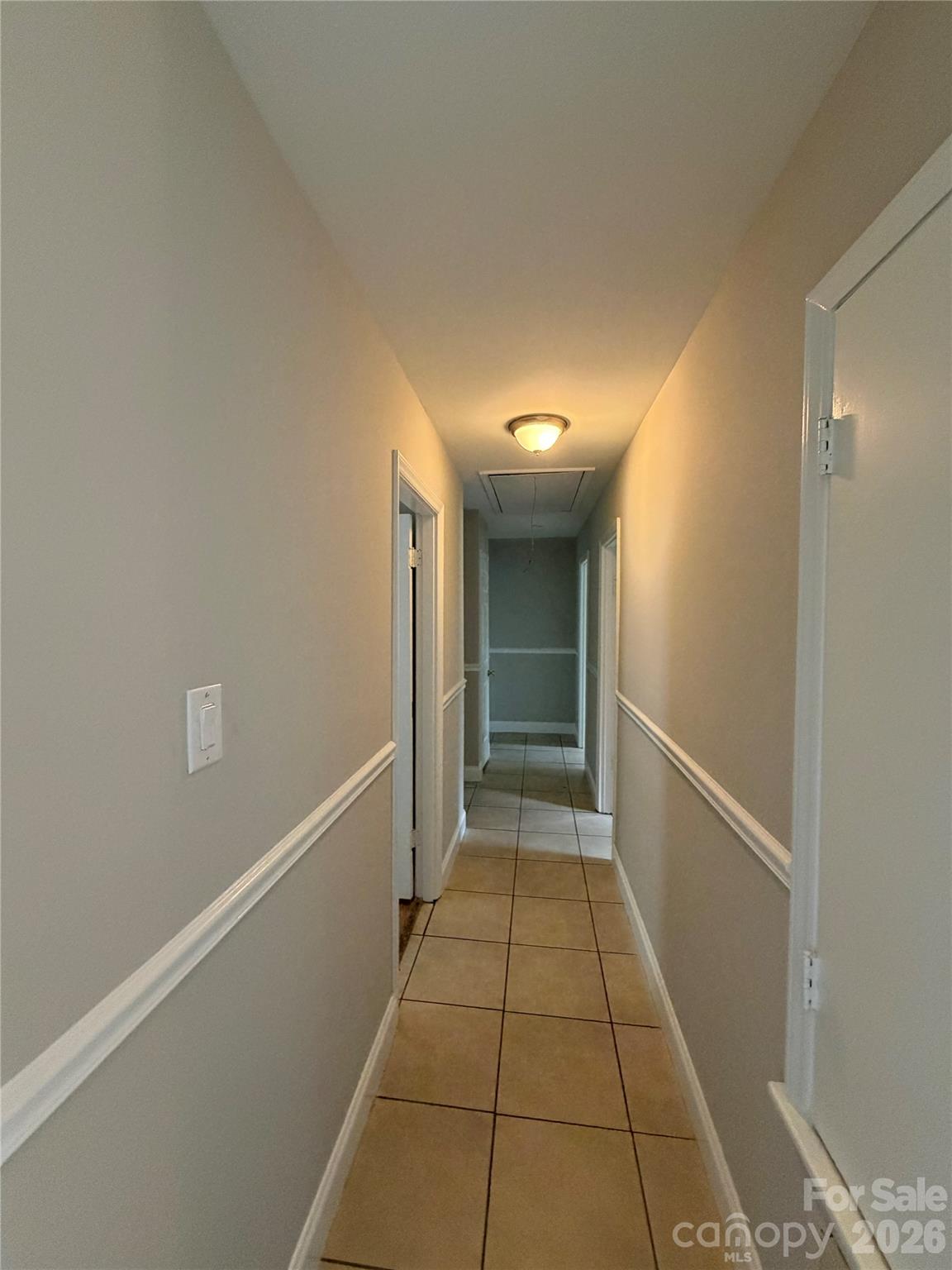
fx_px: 513
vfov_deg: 102.1
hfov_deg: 85.7
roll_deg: +0.7
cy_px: 635
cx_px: 476
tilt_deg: -1.7
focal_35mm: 14
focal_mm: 2.22
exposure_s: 1/60
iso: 500
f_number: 2.2
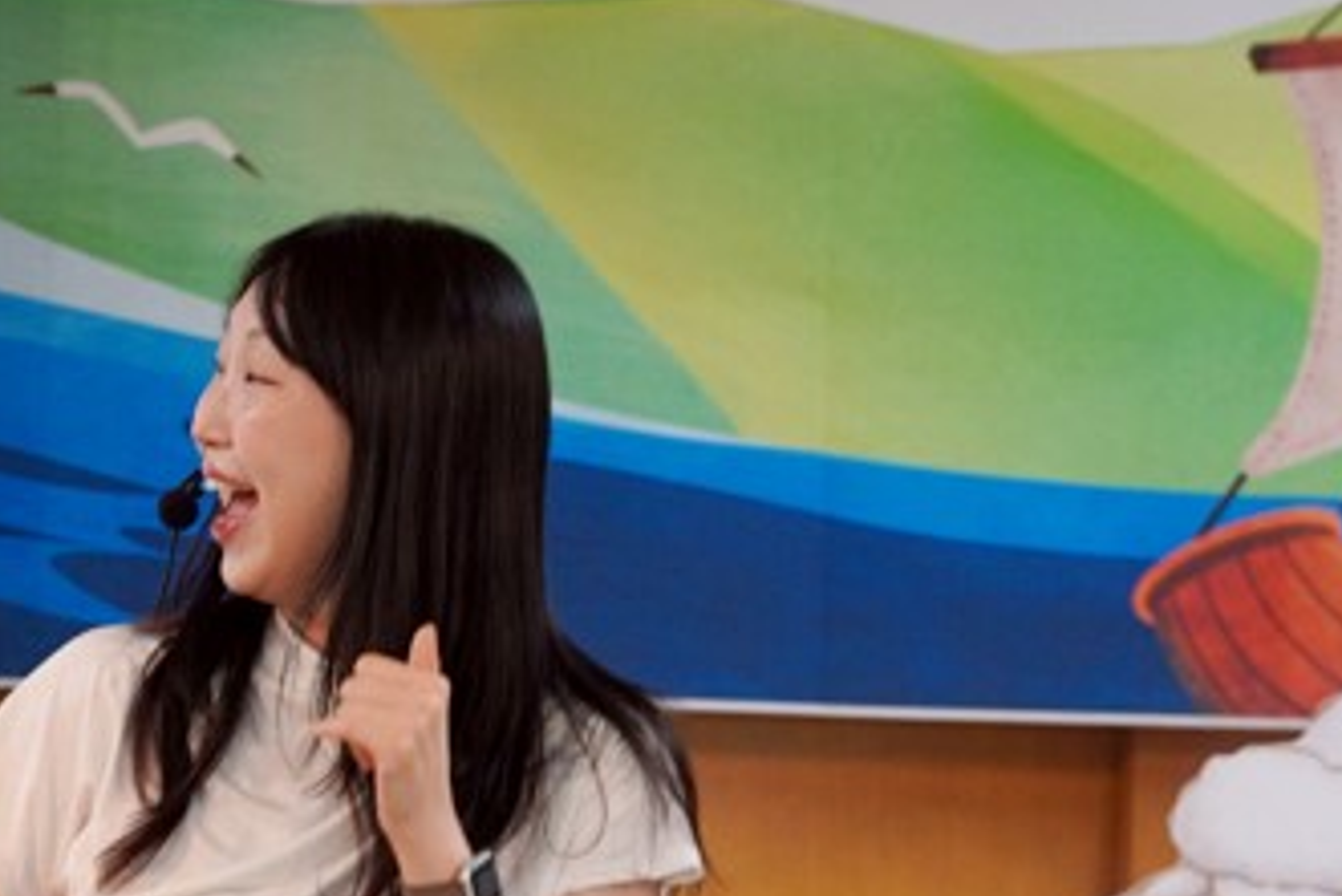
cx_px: 97
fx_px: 20287
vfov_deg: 2.5
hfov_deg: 3.8
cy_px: 584
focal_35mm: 544
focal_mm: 200
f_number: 4
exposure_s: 1/250
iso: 1250
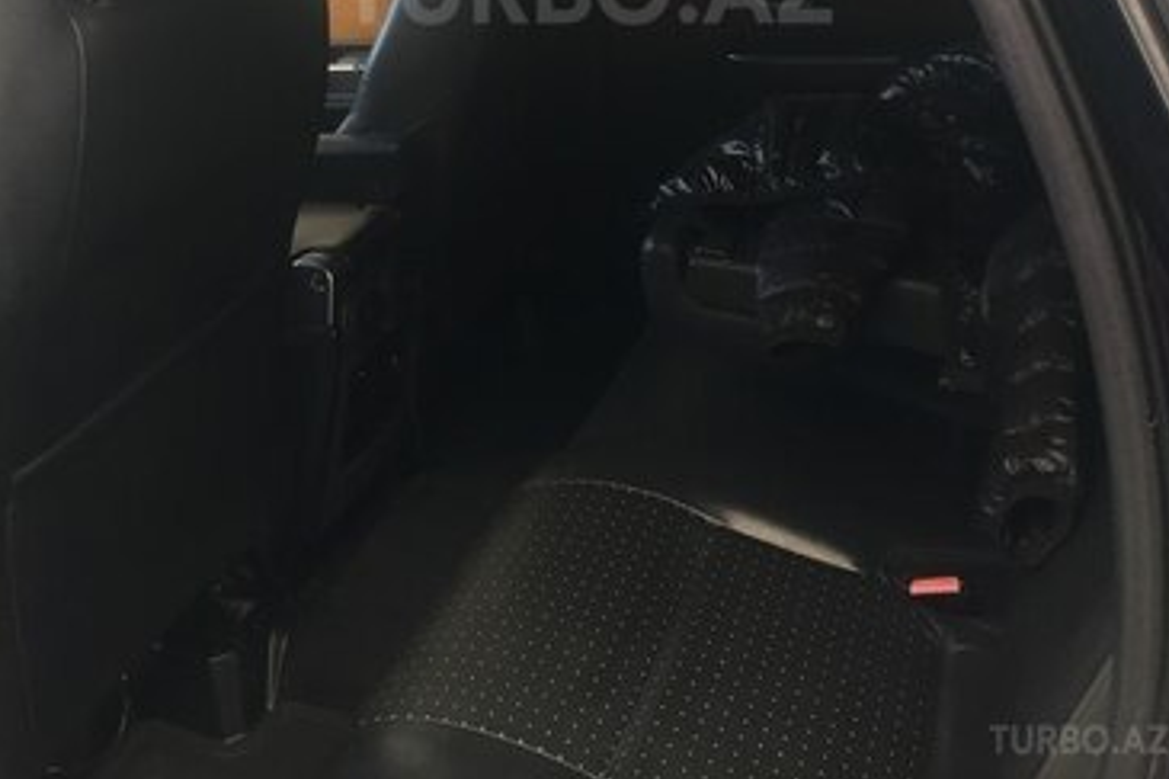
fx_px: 1331
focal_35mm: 41
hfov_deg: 47.4
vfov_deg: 30.2
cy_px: -13
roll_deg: +6.1
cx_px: 586
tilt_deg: -11.3
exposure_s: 1/33
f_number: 2.2
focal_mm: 4.15
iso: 50
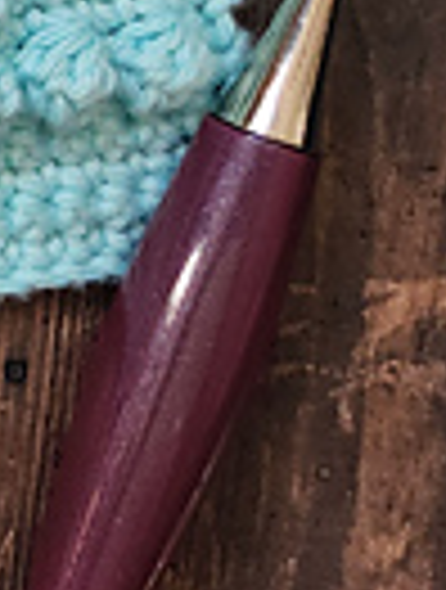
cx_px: -865
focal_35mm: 112
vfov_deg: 15.9
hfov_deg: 10.1
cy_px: -338
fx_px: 1915
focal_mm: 5.4
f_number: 1.8
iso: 200
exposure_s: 1/120
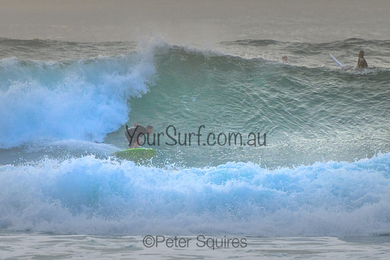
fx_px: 5957
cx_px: 189
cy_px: 129
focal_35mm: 550
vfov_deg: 2.5
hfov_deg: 3.7
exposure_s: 1/2000
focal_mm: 400
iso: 1250
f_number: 5.6
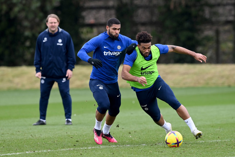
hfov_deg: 5.2
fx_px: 2611
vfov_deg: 3.4
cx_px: 118
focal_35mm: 400
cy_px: 78
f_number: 4
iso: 800
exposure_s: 1/1600
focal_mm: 400
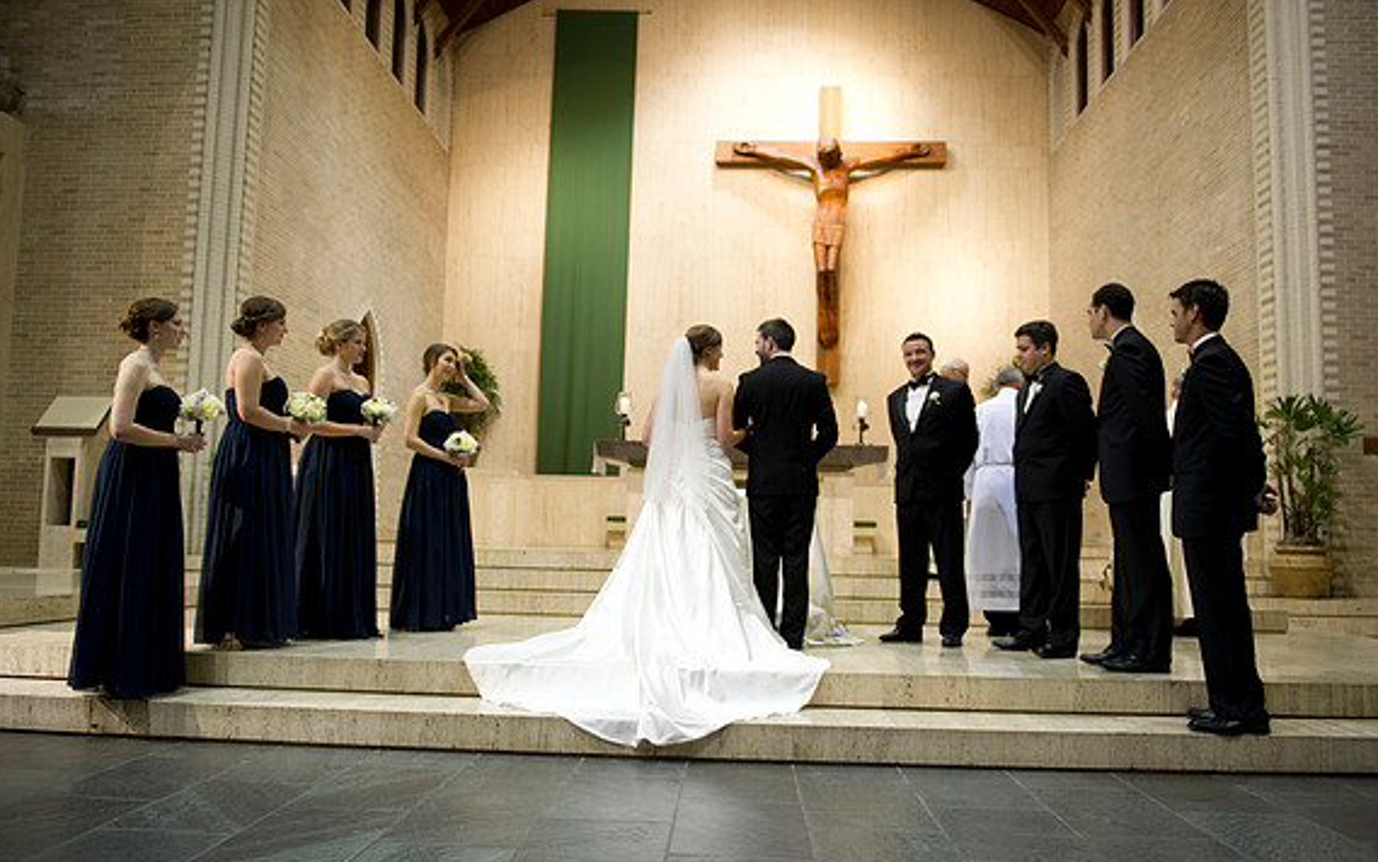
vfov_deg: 46.0
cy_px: 460
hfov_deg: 68.4
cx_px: 688
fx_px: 1014
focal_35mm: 27
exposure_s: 1/60
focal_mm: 26
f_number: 2.8
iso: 1250
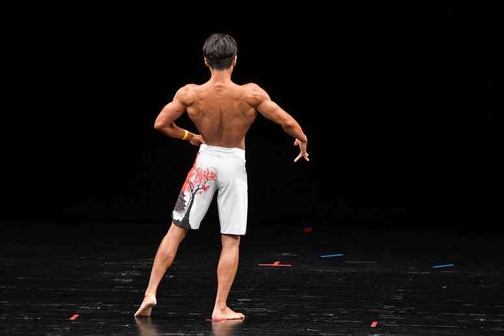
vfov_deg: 4.8
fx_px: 3988
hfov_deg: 7.2
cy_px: 168
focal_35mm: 285
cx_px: 252
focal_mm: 190
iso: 3200
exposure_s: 1/400
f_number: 5.6
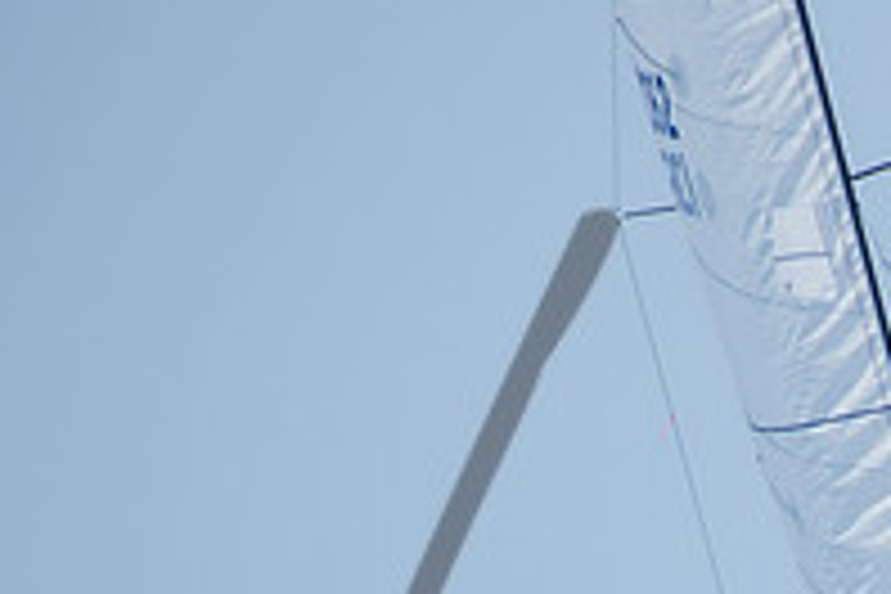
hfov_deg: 1.5
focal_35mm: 1405
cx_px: 1213
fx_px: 34771
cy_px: 855
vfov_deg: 1.0
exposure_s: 1/1250
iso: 400
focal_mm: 300
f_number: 8
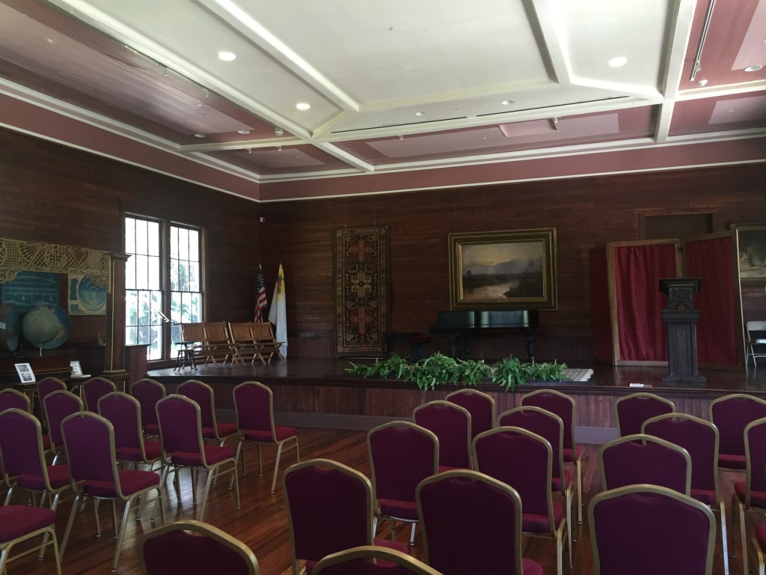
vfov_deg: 48.2
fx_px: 642
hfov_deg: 61.7
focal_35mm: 29
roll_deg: -0.4
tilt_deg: +2.2
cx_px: 383
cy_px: 288
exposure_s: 1/30
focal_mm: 4.15
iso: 100
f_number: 2.2
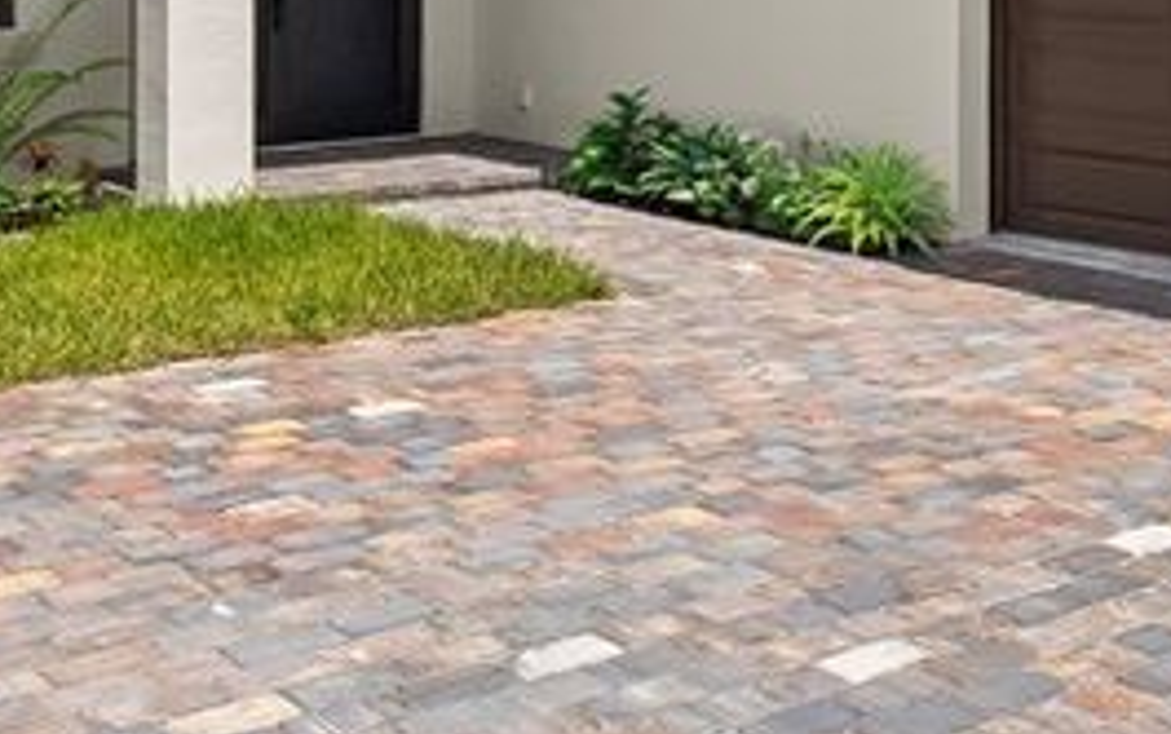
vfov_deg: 19.9
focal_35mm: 63
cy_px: -46
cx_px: 950
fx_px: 2012
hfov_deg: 31.5
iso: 200
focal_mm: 16
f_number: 9
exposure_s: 1/800
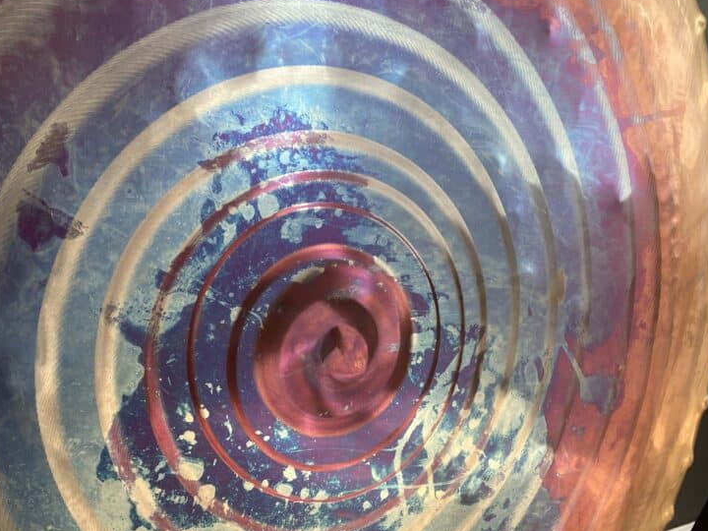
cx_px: 356
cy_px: 379
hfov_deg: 50.1
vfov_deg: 38.0
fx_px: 757
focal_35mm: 37
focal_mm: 4.25
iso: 125
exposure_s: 1/101
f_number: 1.8
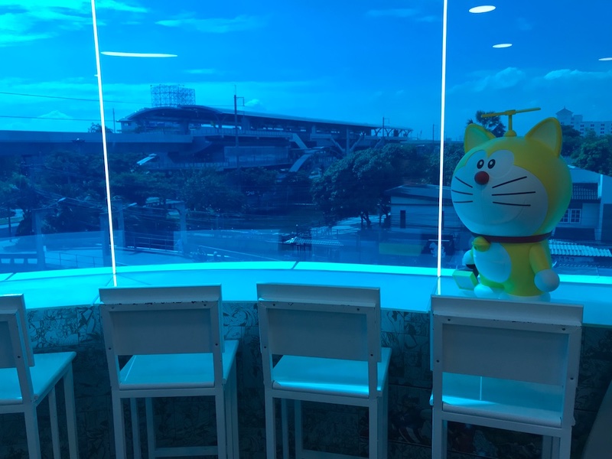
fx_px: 495
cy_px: 230
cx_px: 306
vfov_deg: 49.7
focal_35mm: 28
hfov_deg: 63.4
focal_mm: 3.99
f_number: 1.8
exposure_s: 1/131
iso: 20
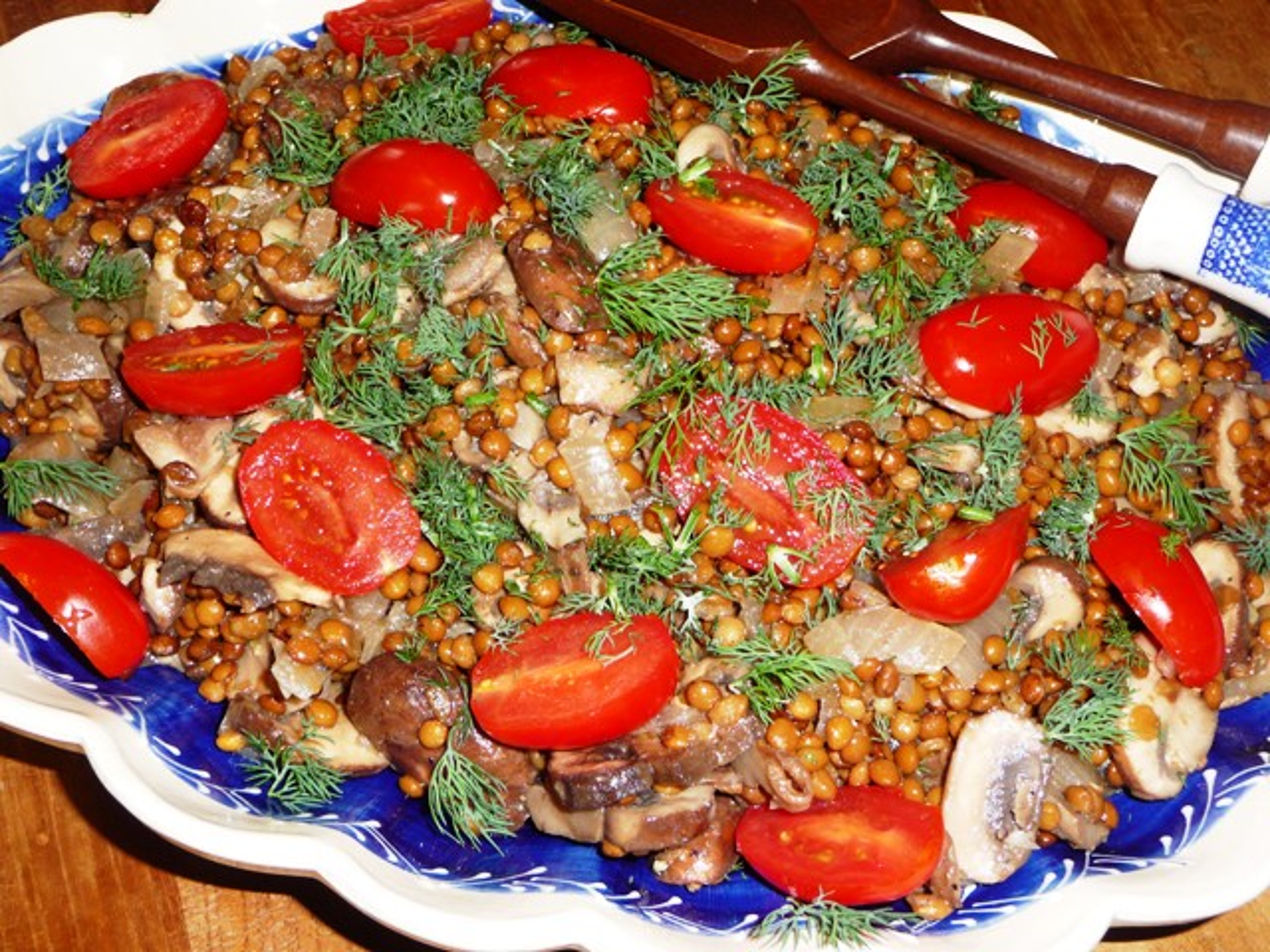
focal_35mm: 48
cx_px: 635
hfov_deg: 39.7
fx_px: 1761
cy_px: 476
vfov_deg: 30.3
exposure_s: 1/30
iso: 100
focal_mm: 8
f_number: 4.2
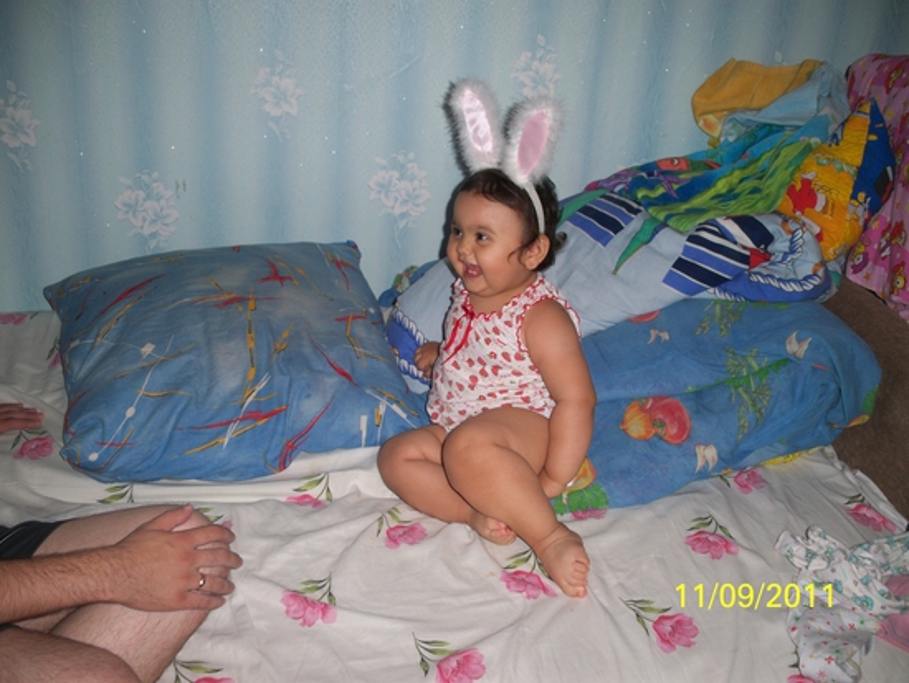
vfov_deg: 38.7
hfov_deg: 50.1
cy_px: 342
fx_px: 972
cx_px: 454
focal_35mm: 37
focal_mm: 7.9
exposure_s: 1/60
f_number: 3.4
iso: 64
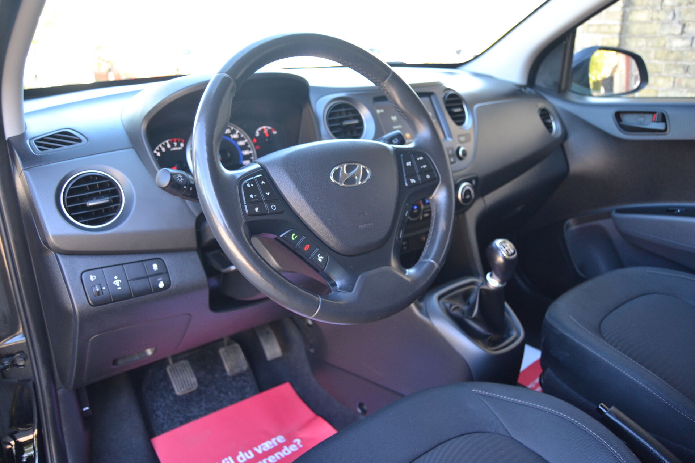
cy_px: 232
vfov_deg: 47.9
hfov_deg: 67.4
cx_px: 348
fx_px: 521
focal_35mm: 27
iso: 400
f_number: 4
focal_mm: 18
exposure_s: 1/60
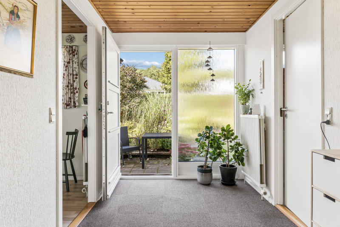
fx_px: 220
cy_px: 114
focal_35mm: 23
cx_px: 170
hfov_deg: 75.5
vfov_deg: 54.6
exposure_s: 1/30
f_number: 8
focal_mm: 15.5
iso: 200
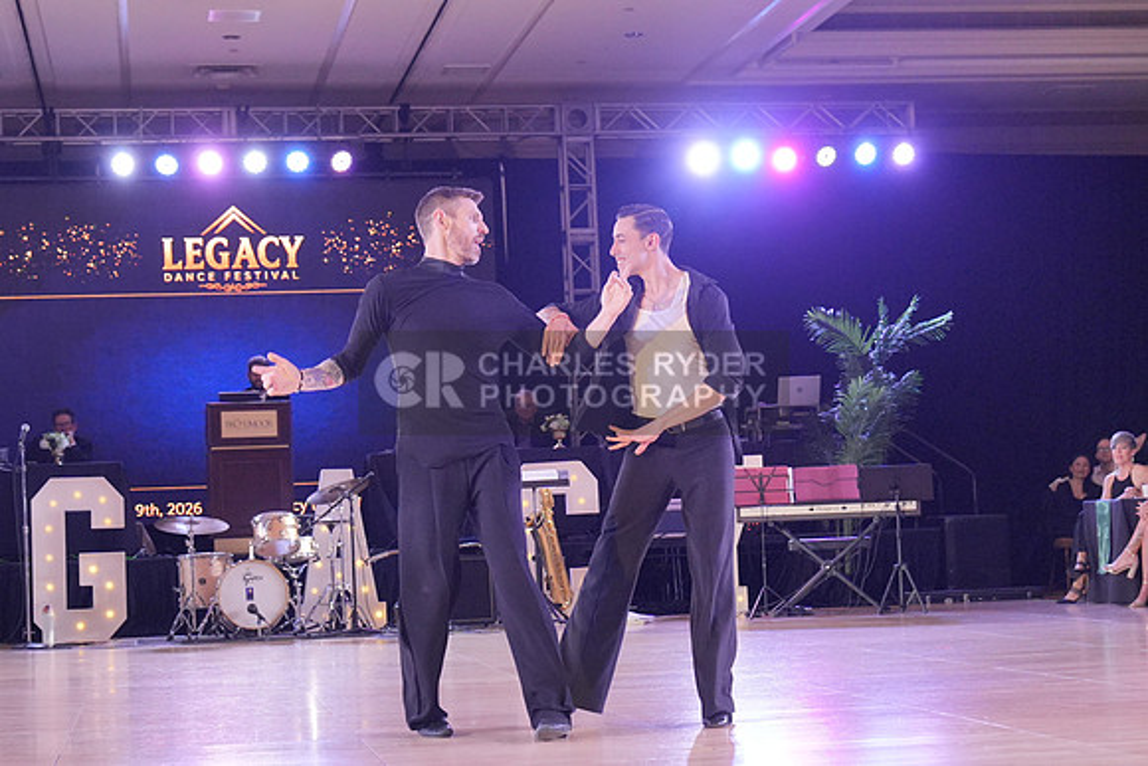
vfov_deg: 18.2
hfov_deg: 27.0
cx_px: 574
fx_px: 2392
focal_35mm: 75
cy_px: 383
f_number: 4
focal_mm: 50
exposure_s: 1/500
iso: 4000
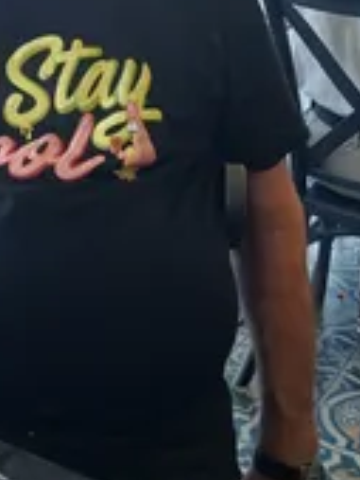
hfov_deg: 19.8
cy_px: -31
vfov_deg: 25.3
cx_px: -6
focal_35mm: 72
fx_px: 997
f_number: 1.8
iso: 50
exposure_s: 1/50
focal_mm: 3.98
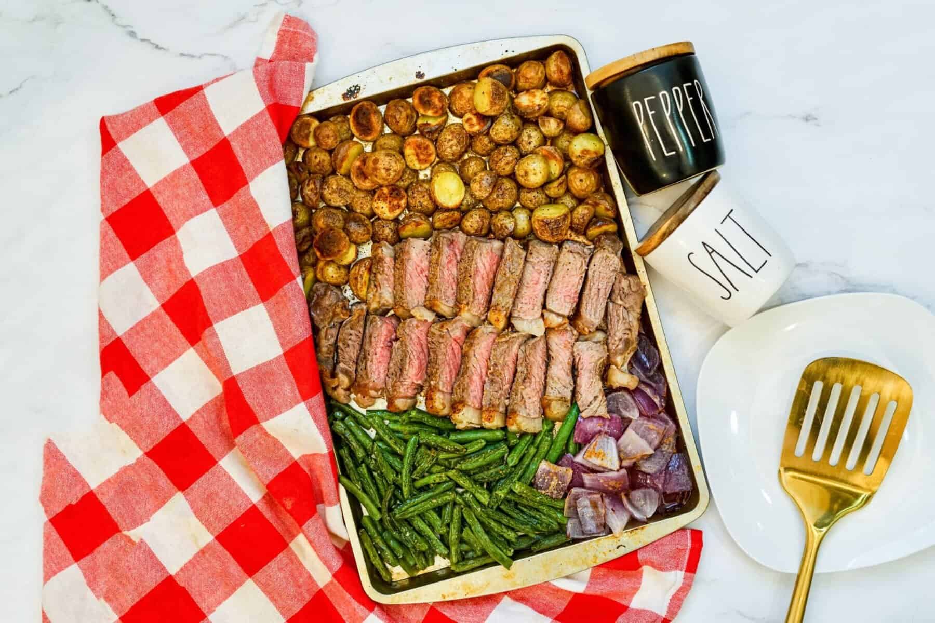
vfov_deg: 27.0
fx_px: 1299
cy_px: 312
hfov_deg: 39.6
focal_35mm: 50
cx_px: 468
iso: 1600
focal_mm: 50
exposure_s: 1/60
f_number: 4
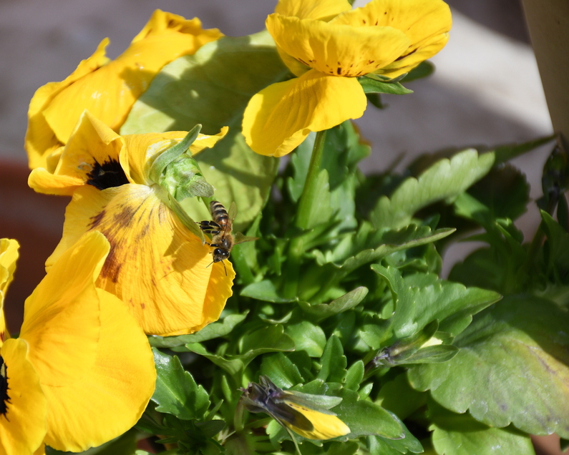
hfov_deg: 8.1
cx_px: 228
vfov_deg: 6.5
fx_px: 4008
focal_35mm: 238
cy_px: 227
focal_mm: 140
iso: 720
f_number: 5.6
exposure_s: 1/1600
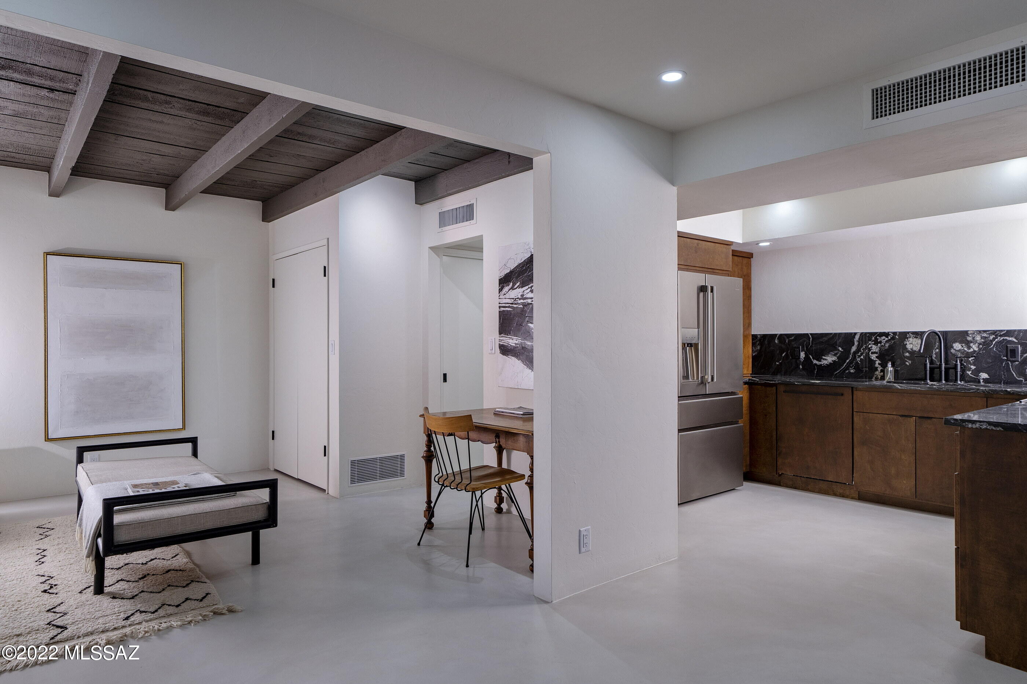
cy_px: 342
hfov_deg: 81.2
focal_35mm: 21
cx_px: 514
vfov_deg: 59.5
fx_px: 599
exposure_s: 1/50
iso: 200
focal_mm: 21
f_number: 5
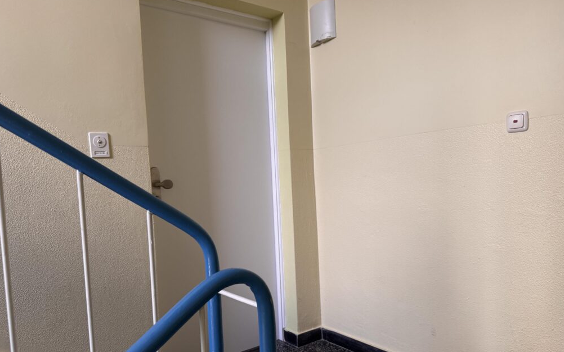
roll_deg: +2.1
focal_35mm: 26
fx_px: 400
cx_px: 280
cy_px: 208
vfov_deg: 47.4
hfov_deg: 70.4
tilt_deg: -4.5
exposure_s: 1/121
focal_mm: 6.76
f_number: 1.78
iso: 200
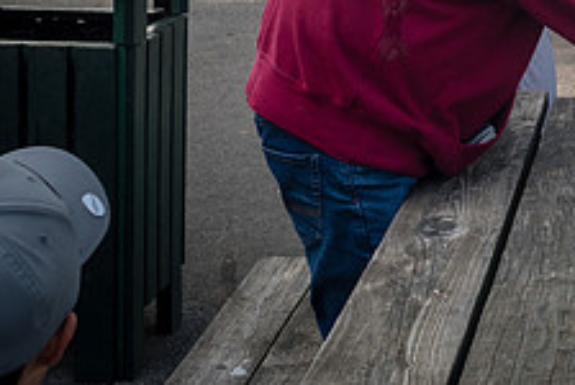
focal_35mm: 113
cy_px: -109
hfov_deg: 17.1
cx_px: 724
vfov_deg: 11.8
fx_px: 1807
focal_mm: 35
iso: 200
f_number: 6.3
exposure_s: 1/200
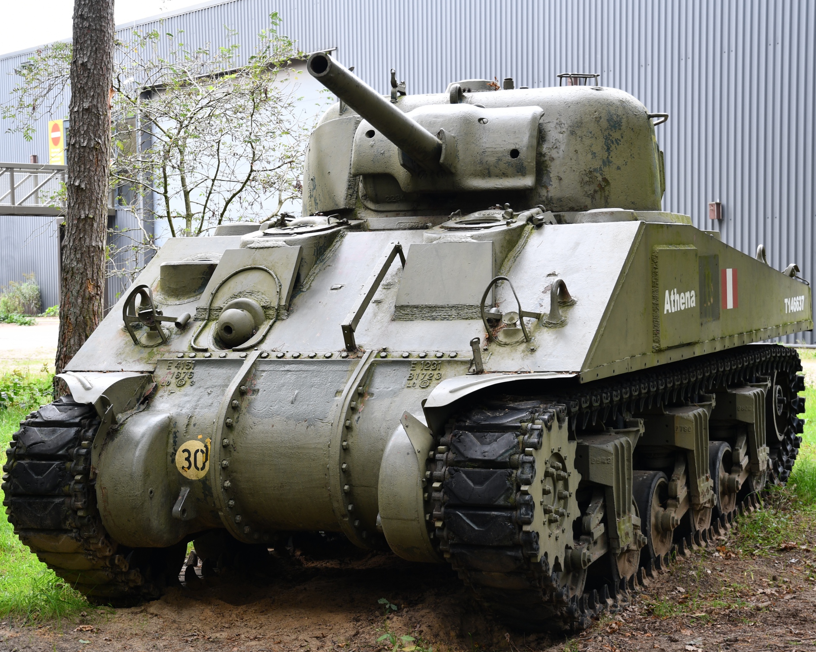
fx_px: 1642
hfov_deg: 27.9
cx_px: 408
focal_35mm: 68
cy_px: 330
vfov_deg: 22.5
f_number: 4
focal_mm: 38
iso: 125
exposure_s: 1/60
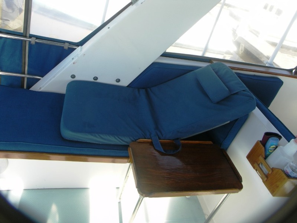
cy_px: 112
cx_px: 148
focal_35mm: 28
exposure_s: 1/100
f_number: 4
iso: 50
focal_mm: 7.4
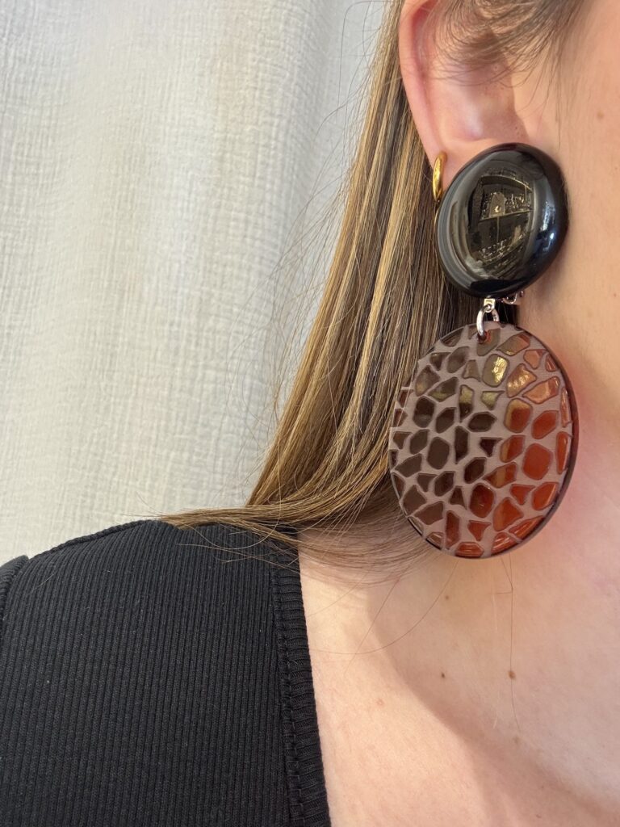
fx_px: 716
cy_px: 414
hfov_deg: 46.8
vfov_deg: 60.0
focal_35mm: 30
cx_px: 310
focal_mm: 2.69
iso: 80
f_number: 1.9
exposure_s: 1/50
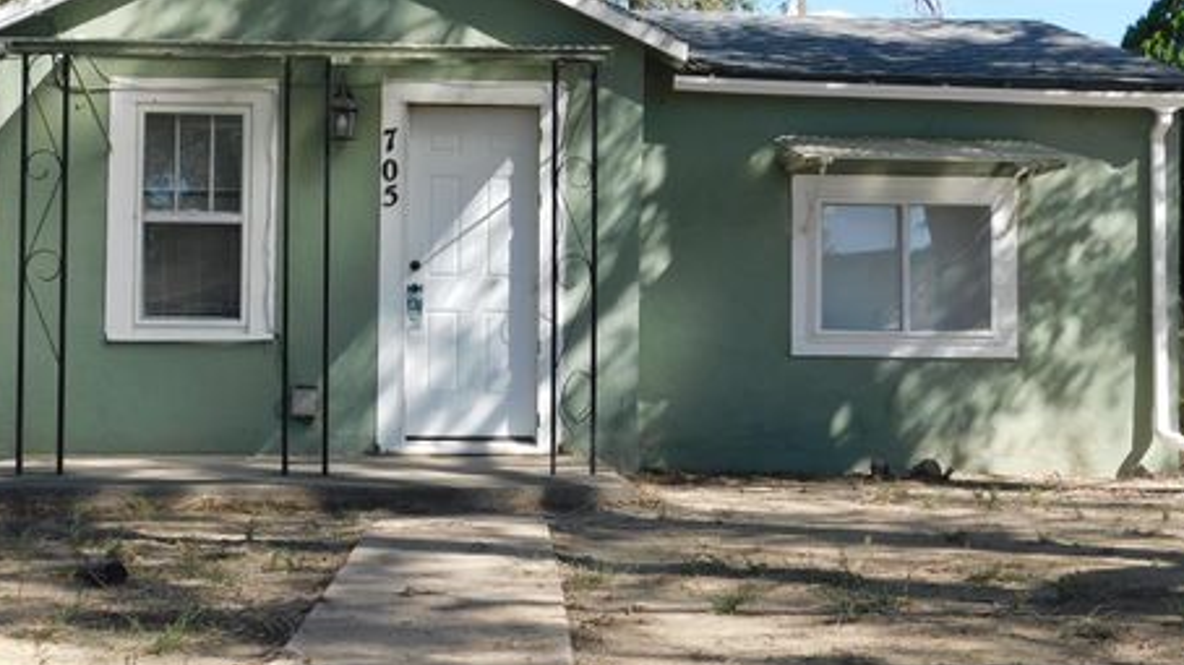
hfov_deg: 38.5
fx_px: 1695
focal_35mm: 54
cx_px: 582
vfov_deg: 22.2
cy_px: 312
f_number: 3.7
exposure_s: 1/500
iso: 125
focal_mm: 8
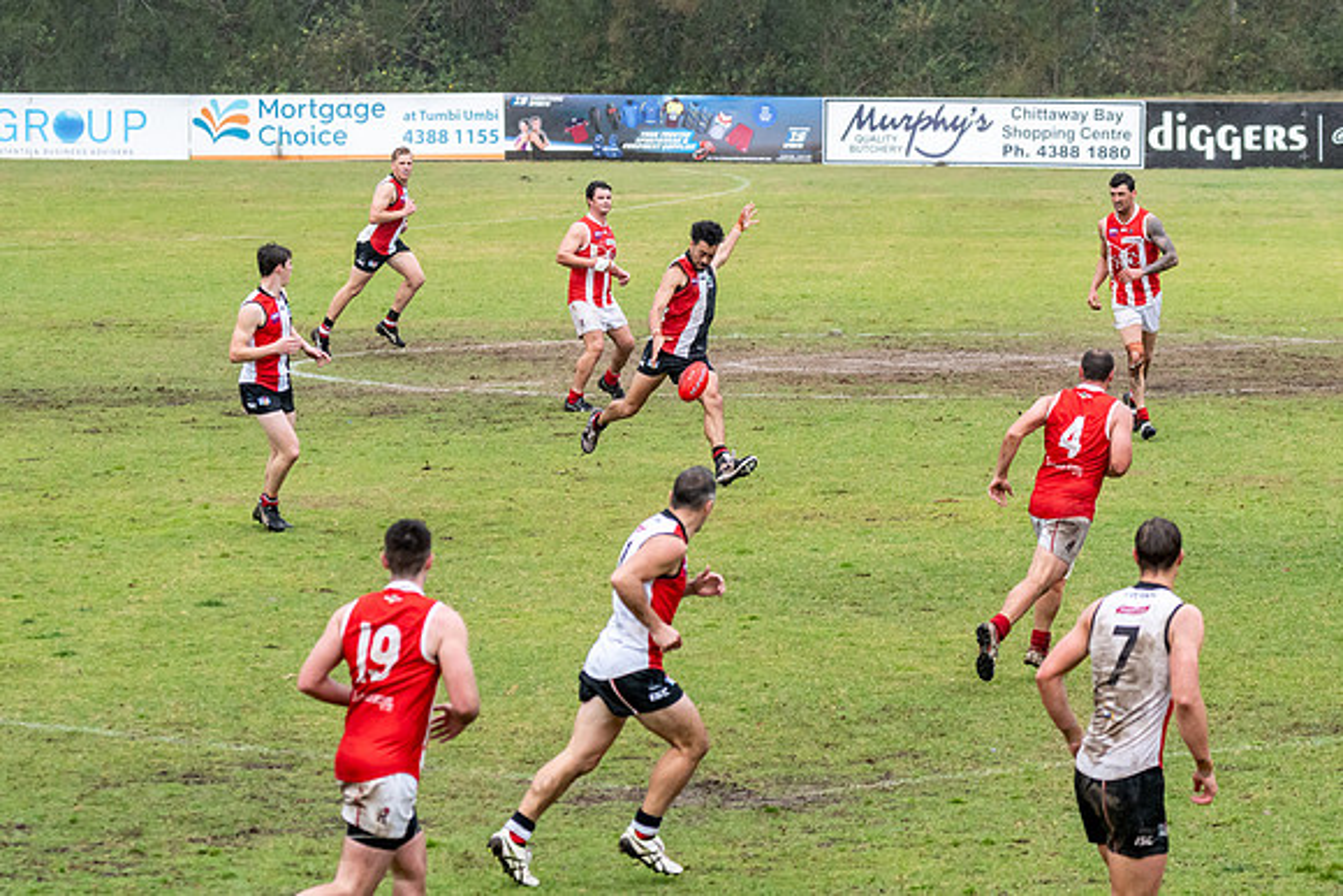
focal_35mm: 249
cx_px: 739
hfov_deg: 8.3
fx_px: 9276
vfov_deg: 5.5
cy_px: 405
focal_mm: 150
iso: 1250
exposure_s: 1/1250
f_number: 7.1
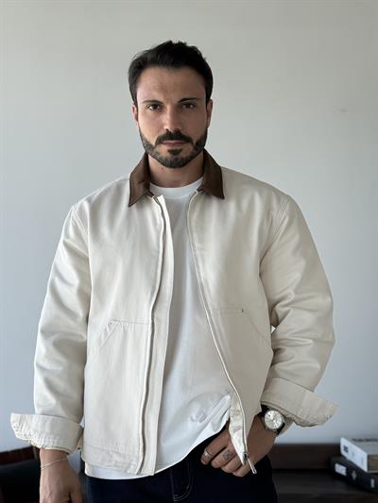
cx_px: 189
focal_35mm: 48
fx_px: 699
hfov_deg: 30.3
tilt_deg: +2.5
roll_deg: +0.4
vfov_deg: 39.6
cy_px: 252
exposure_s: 1/439
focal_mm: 6.76
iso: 80
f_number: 1.78
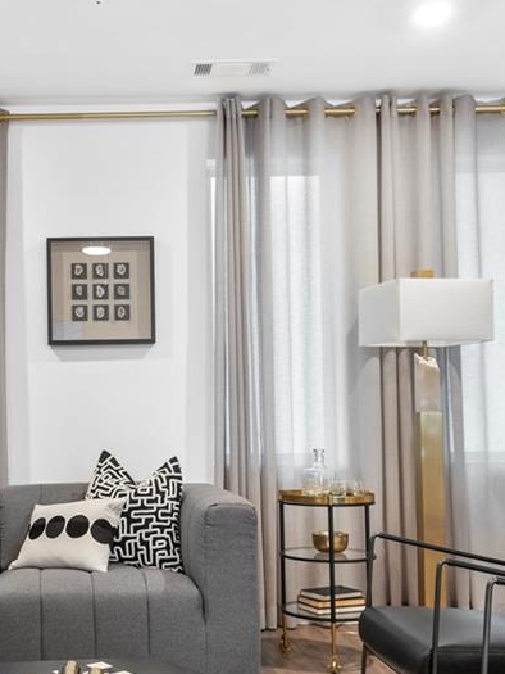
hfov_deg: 31.1
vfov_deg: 41.9
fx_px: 875
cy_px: 392
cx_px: 78
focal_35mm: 45
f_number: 8
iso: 250
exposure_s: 1
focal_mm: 24
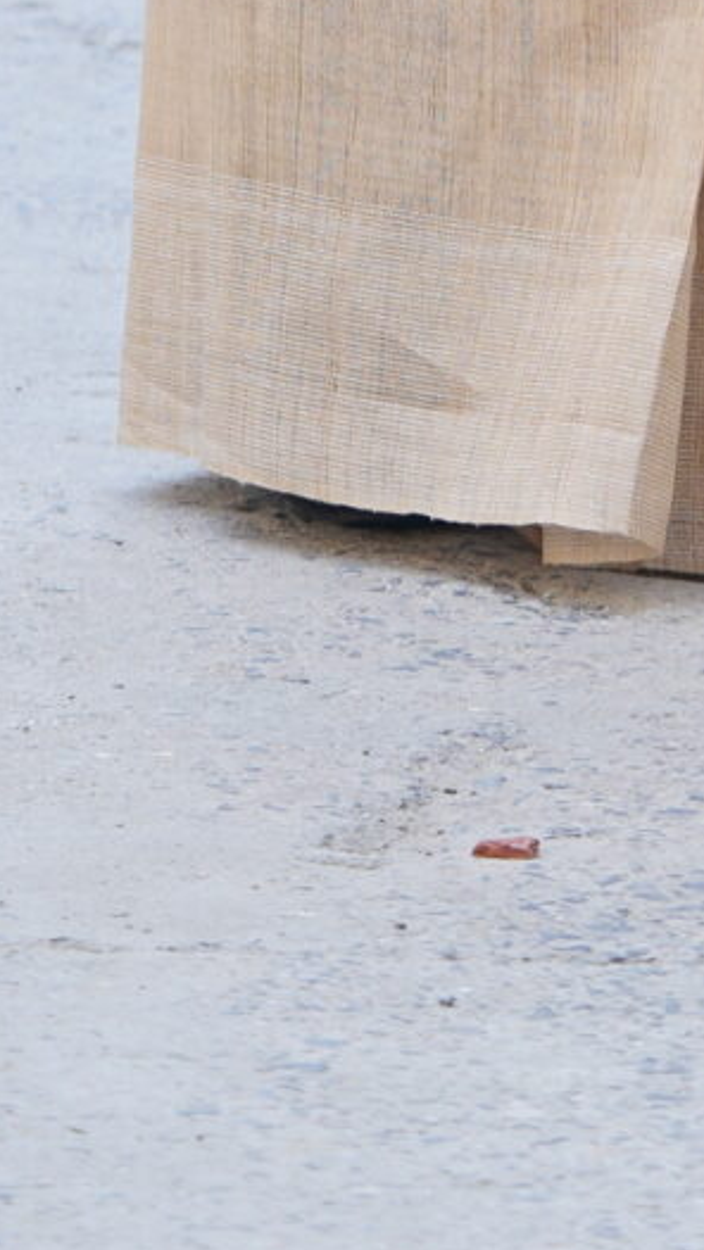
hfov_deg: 2.6
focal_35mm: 459
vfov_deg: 4.6
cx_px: 527
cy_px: -1723
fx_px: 15228
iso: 160
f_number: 5.6
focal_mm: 90
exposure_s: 1/100
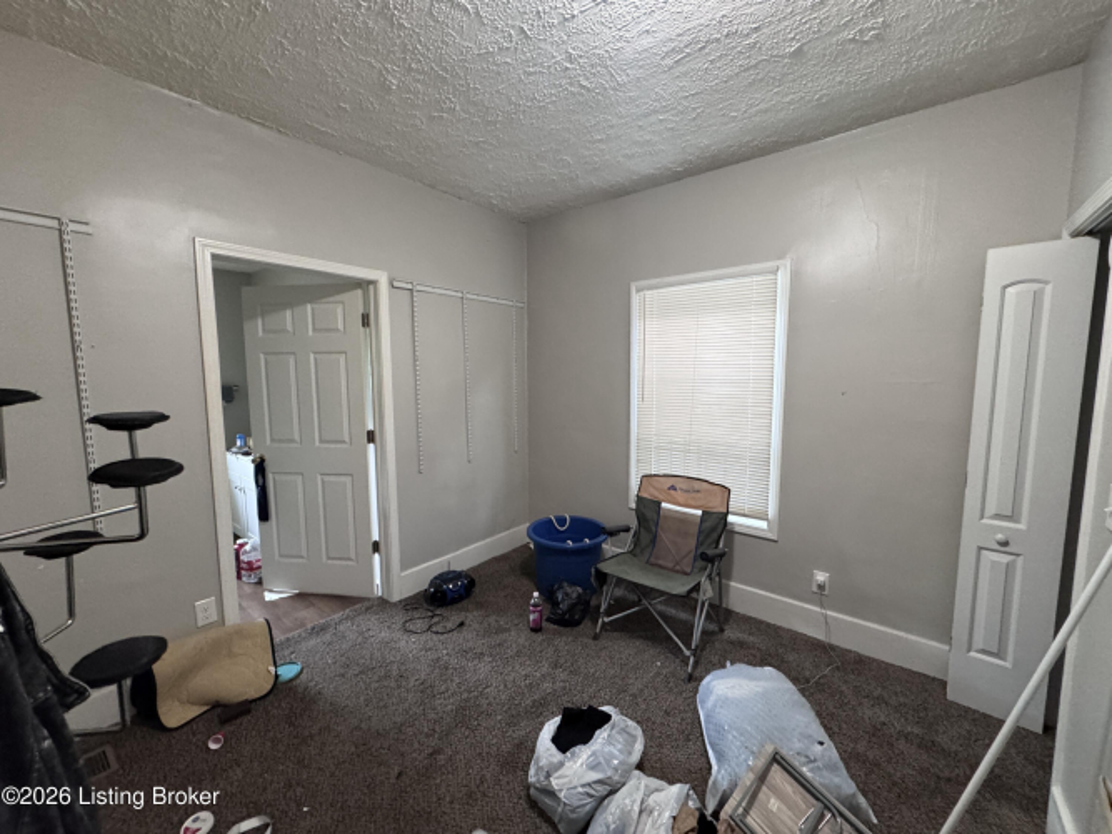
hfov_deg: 102.1
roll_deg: +0.9
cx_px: 556
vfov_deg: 85.7
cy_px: 417
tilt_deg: -6.4
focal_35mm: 14
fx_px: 450
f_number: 2.2
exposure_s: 1/60
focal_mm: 2.22
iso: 400
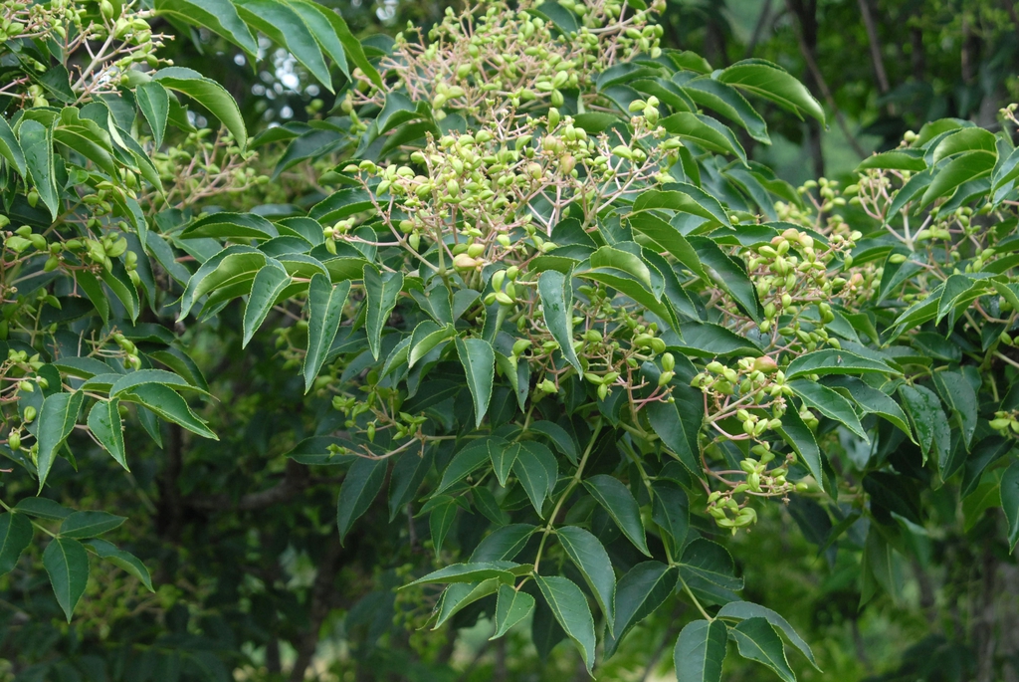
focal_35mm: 90
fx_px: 2550
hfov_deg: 22.6
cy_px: 341
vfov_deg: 15.2
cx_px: 510
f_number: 6.3
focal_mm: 60
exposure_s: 1/160
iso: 400
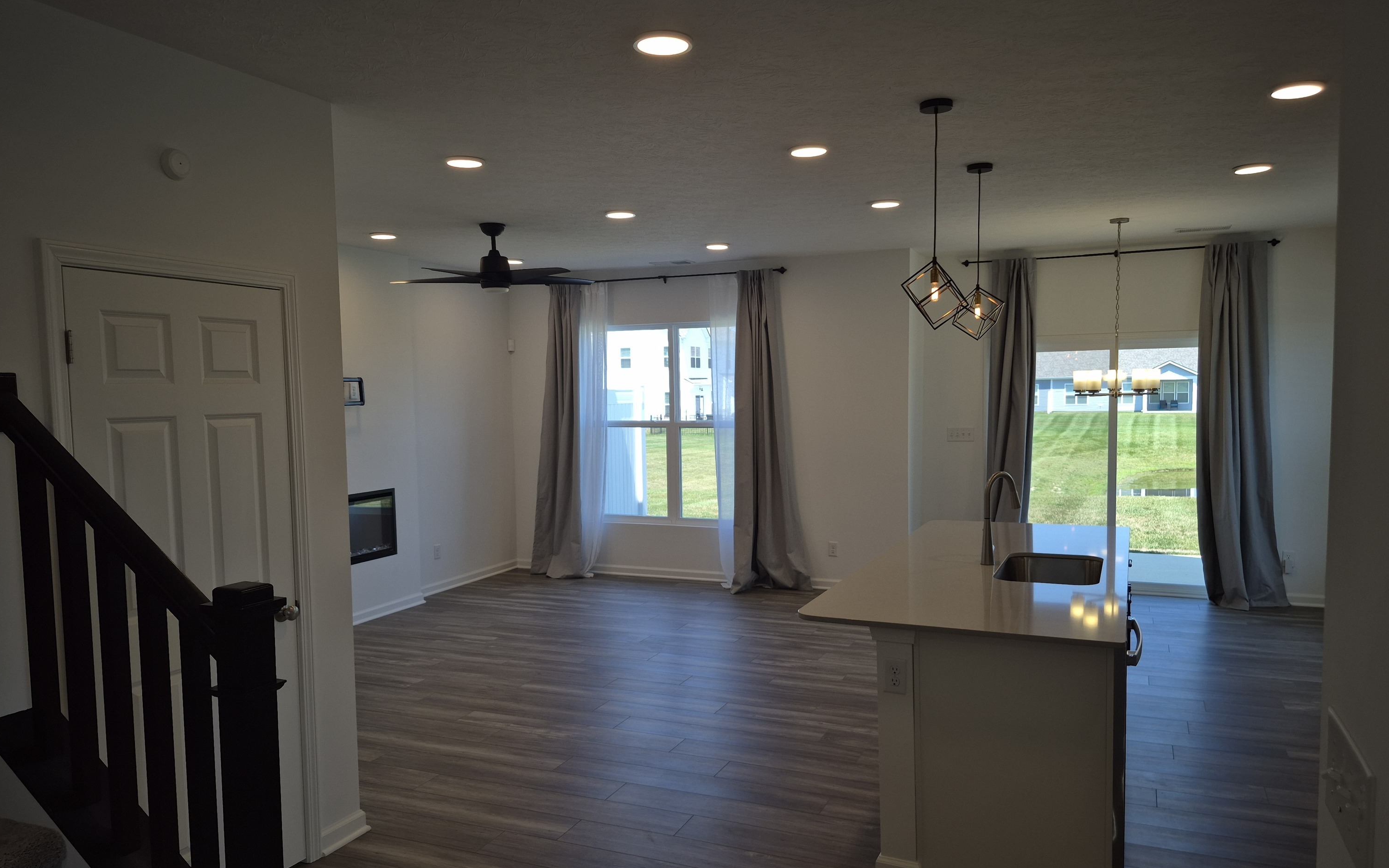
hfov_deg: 72.6
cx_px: 692
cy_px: 465
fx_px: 946
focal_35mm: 25
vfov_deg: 49.2
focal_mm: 5.4
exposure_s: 1/172
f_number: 1.8
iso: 25
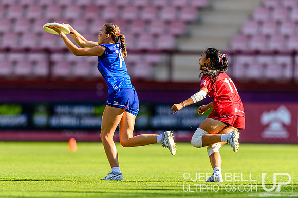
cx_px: 137
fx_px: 5252
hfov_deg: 3.3
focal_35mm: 635
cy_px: 121
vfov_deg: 2.2
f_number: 3.2
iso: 200
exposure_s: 1/1250
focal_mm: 400
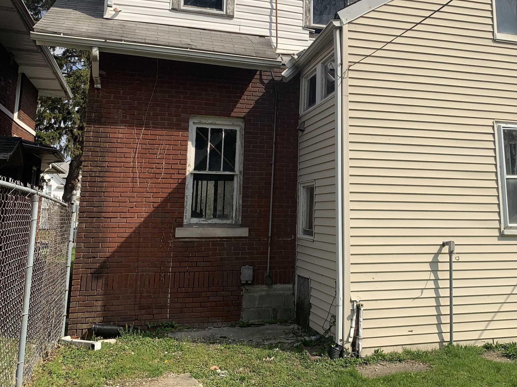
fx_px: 538
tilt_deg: +11.0
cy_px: 120
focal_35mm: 36
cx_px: 331
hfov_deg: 50.7
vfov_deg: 39.1
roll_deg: -0.6
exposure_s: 1/3521
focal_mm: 4.25
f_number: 1.8
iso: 25
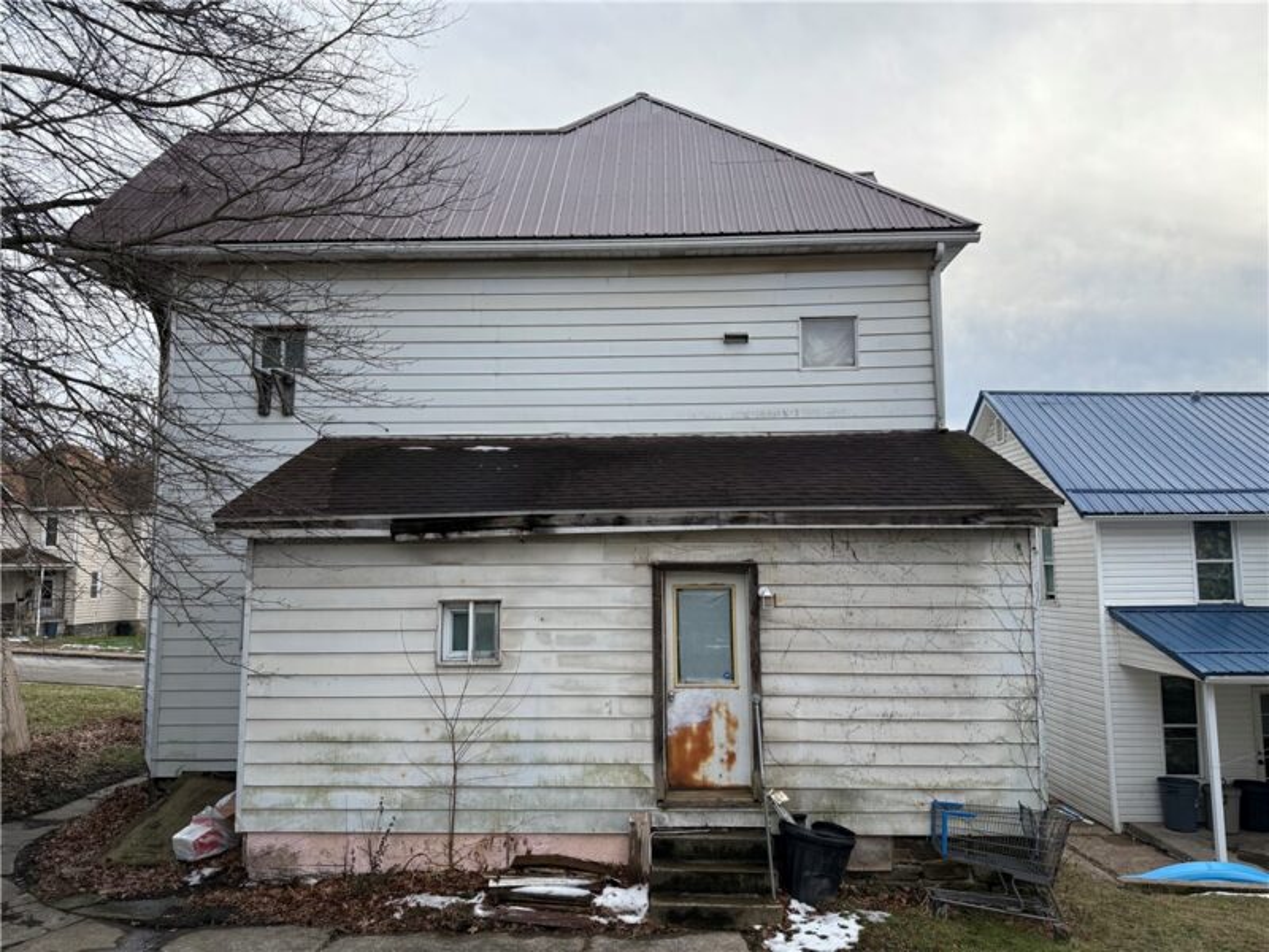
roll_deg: -0.2
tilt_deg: +6.2
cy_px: 476
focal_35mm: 24
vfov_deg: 56.8
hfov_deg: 71.6
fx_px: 880
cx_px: 634
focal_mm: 6.76
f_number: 1.78
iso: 100
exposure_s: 1/1464
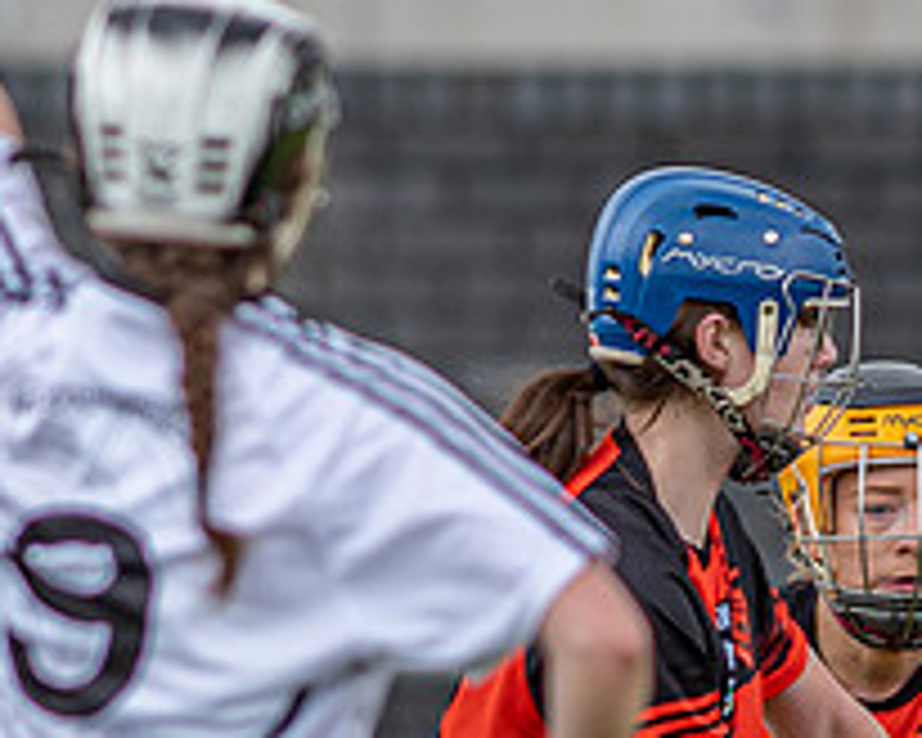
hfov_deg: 1.0
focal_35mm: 1915
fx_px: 52256
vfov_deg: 0.8
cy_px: 1101
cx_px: 1308
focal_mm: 300
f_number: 2.8
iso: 110
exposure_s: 1/1000
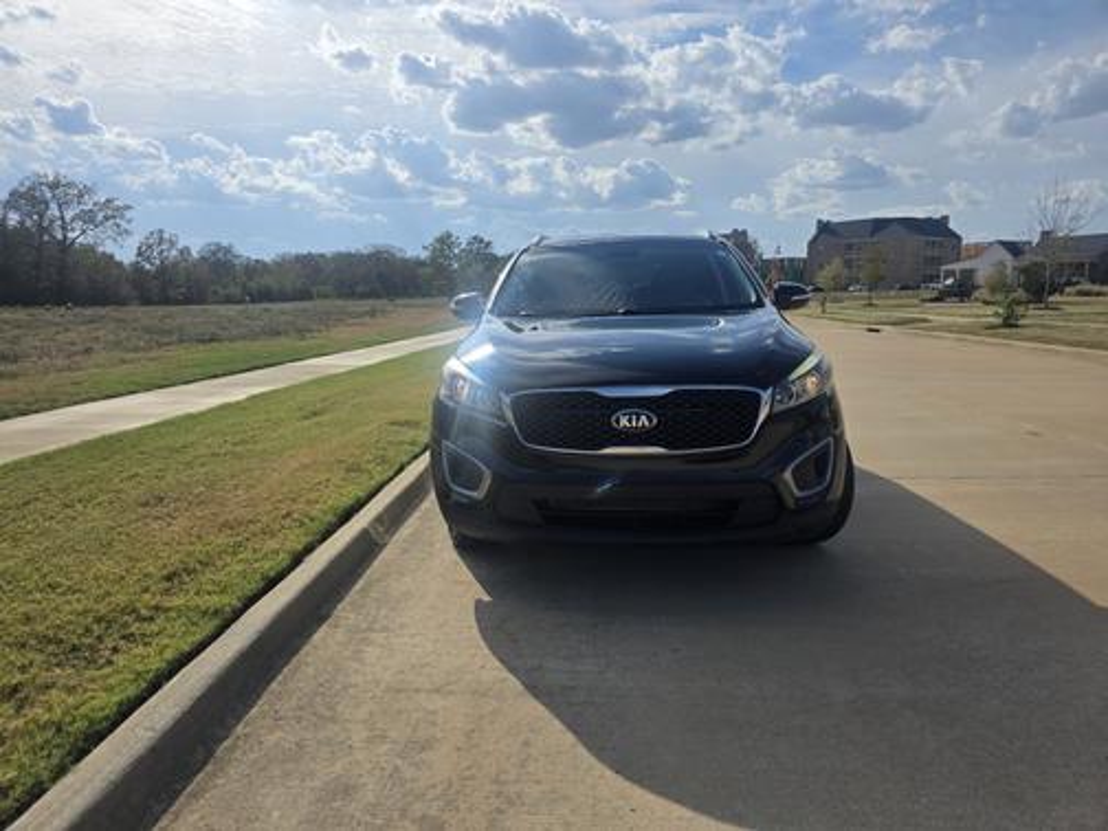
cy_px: 416
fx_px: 736
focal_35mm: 23
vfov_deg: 58.9
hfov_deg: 73.9
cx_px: 554
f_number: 1.7
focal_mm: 6.3
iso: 50
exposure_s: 1/7944
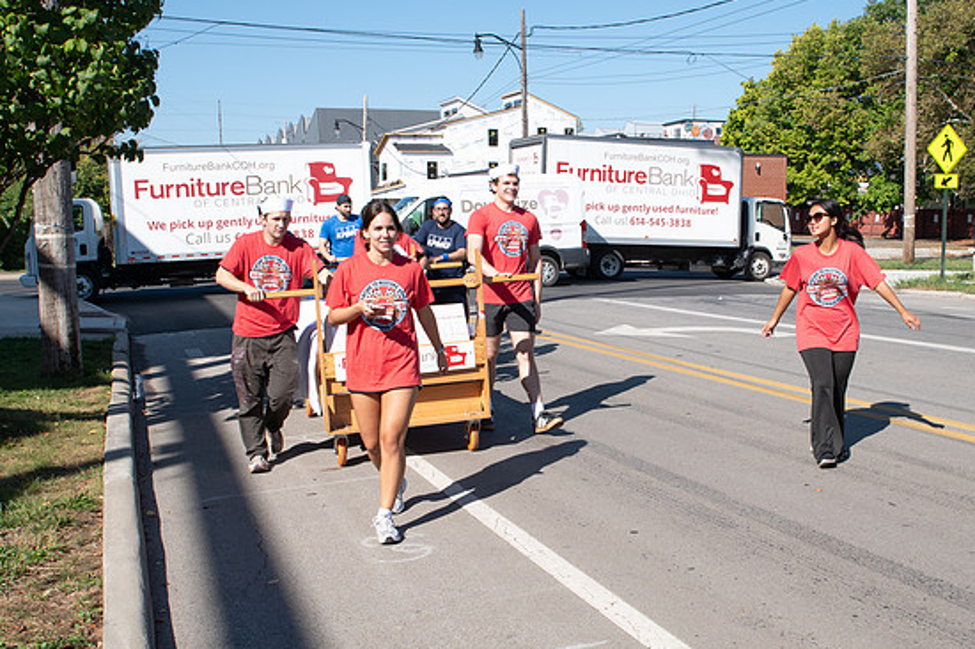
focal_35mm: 39
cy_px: 357
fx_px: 1056
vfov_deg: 34.1
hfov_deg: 49.5
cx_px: 542
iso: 250
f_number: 10
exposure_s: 1/200
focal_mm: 24
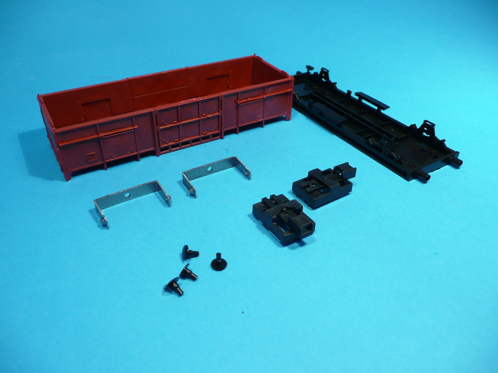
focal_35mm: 28
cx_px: 249
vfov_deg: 49.7
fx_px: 403
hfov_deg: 63.4
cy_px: 186
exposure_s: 1/50
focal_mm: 4.6
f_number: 3.3
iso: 100
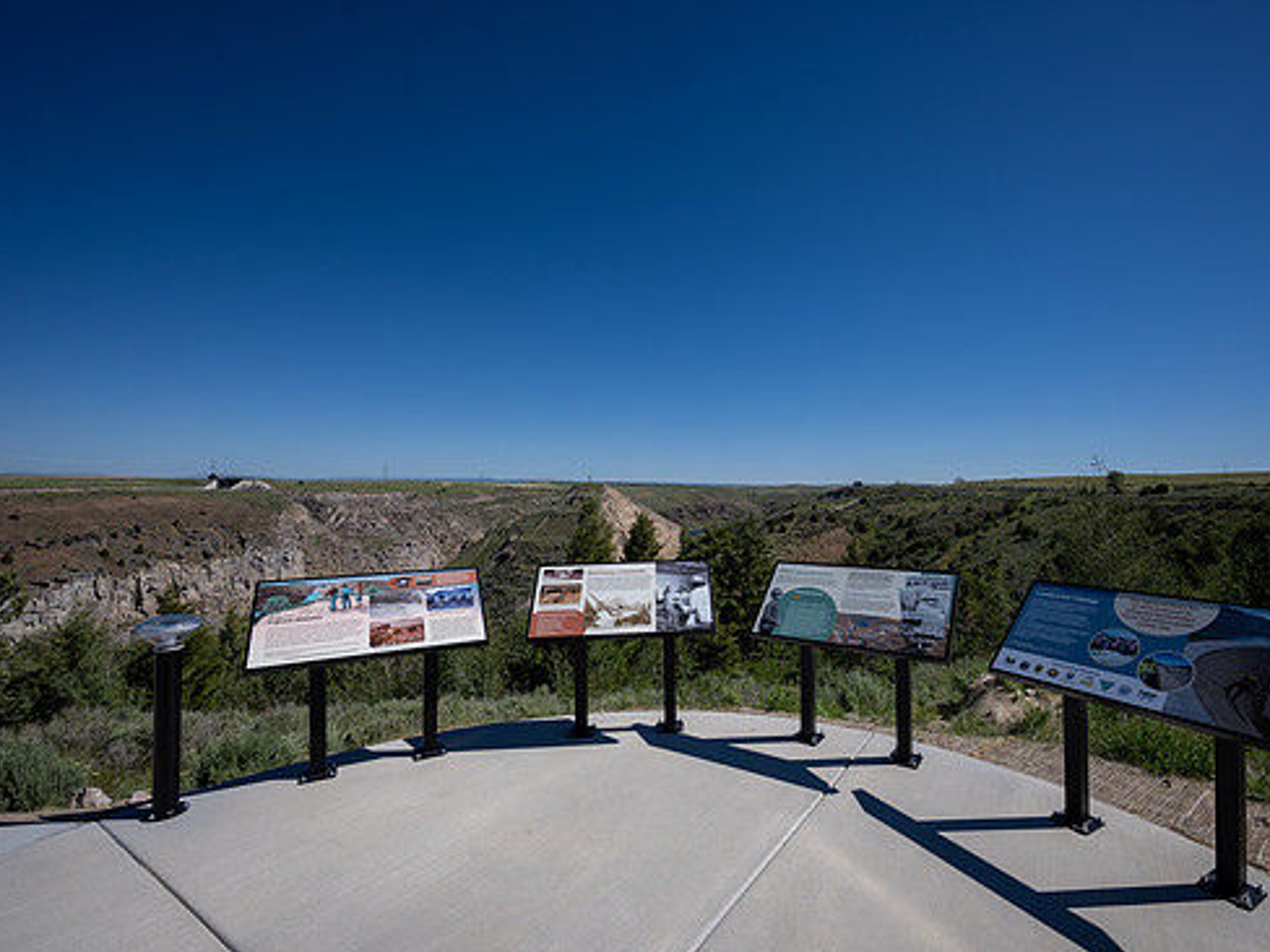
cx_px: 721
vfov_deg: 78.1
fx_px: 587
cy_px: 483
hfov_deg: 93.9
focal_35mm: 16
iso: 100
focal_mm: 14
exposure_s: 1/500
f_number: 8
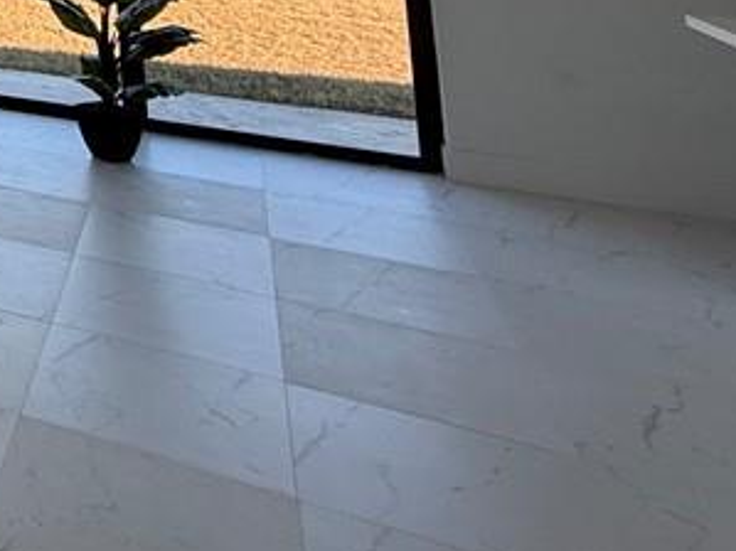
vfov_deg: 23.5
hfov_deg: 25.0
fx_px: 1020
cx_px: -470
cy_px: -300
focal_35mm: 48
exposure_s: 1/132
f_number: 2.2
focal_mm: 2.22
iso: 64
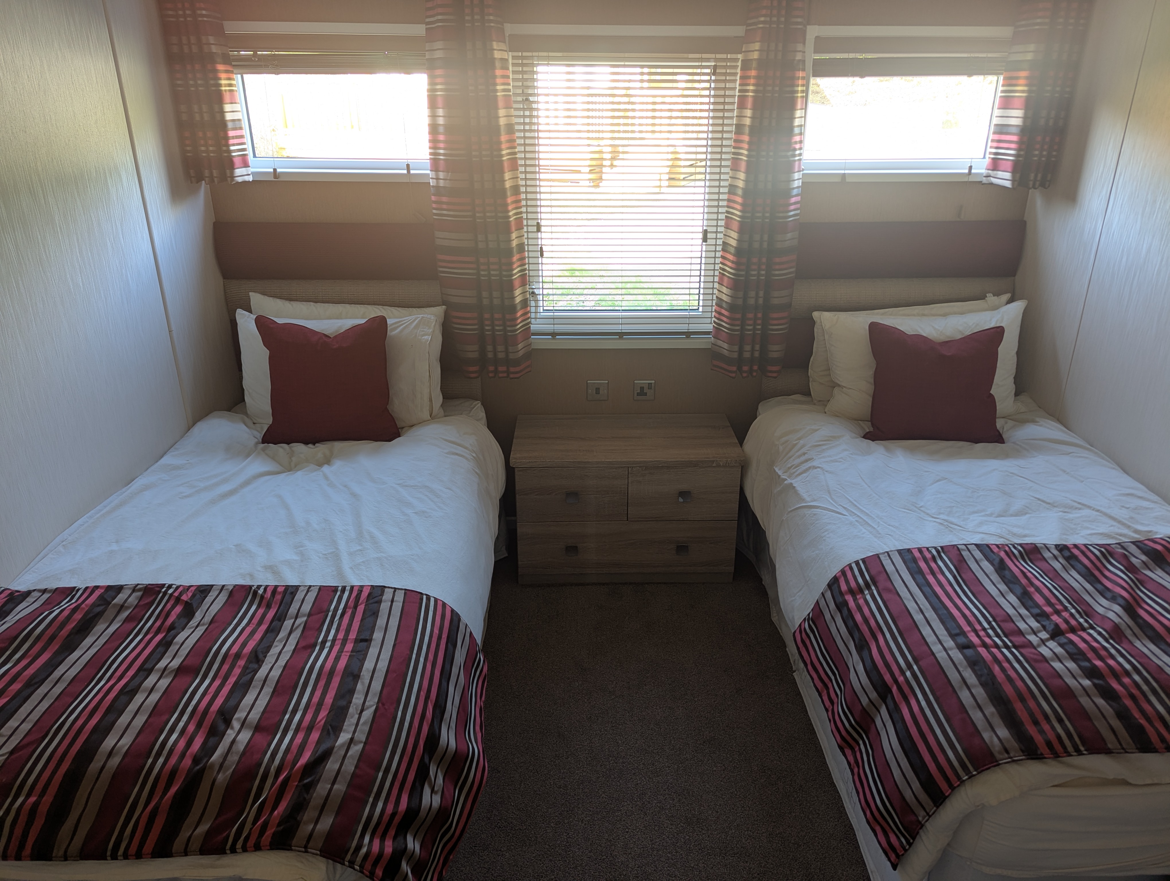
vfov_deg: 56.9
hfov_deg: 71.5
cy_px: 440
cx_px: 585
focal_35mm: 24
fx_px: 812
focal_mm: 6.81
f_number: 1.85
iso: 48
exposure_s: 1/23.8
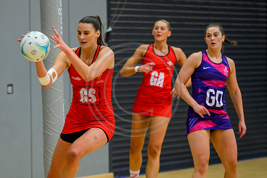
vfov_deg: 6.9
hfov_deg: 10.4
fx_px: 1469
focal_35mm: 198
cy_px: 114
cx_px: 92
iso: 4000
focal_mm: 150
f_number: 3.2
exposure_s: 1/1000
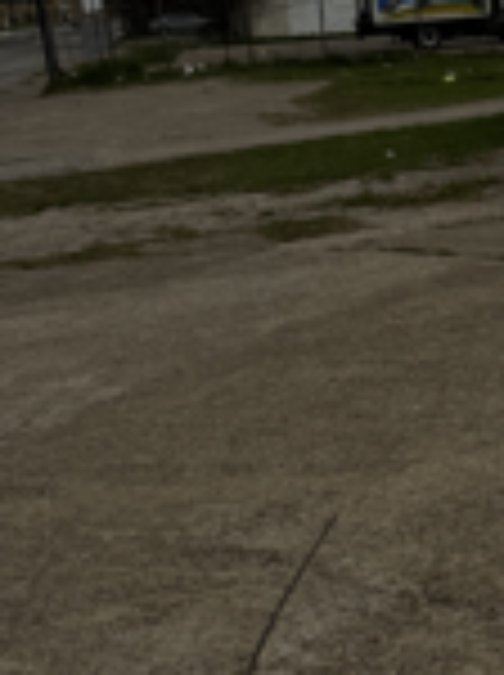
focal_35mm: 82
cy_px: 504
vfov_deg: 23.6
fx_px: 1596
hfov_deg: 17.3
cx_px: 576
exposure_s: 1/28571
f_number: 1.78
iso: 80
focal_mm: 6.76
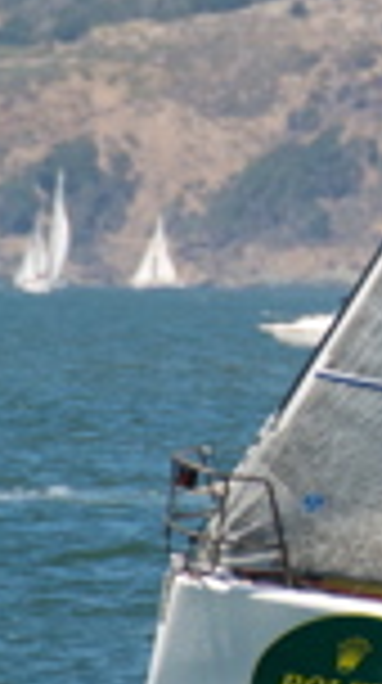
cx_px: 620
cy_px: 263
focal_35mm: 1058
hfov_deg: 1.1
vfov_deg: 2.0
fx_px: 19137
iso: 320
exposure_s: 1/1250
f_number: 5.6
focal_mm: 170
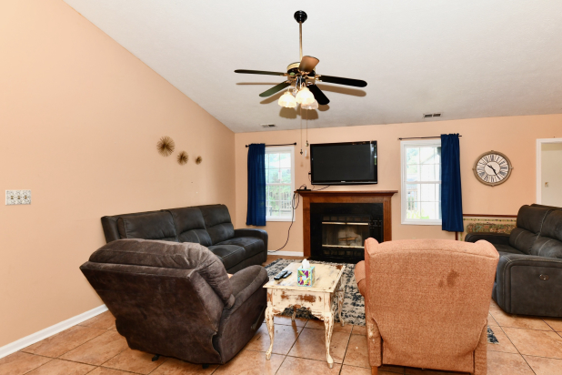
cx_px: 316
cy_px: 192
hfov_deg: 92.8
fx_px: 265
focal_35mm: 17
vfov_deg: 70.4
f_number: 6.3
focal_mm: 14
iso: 640
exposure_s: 1/60
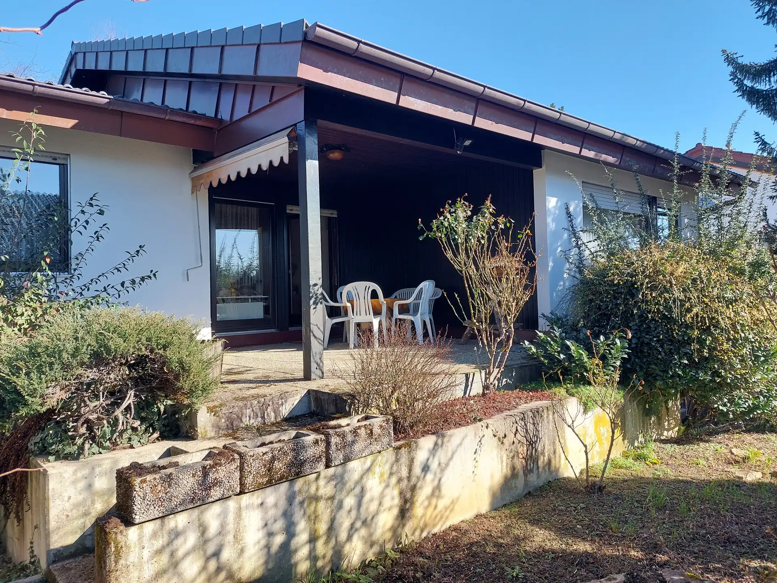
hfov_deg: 71.6
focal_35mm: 24
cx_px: 388
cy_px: 292
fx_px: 539
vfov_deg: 56.8
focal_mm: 5.23
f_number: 1.8
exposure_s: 1/308
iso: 25
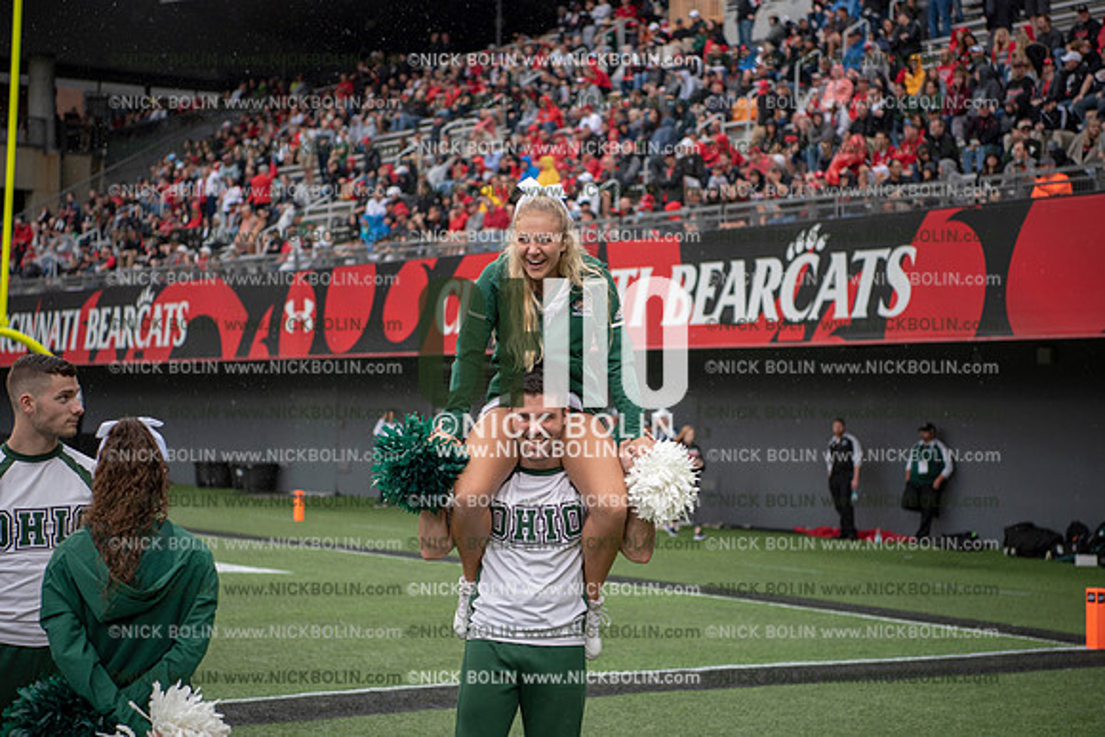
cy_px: 368
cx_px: 552
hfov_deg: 28.8
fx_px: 2149
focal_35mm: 70
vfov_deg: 19.5
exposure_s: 1/1000
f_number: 2.8
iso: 250
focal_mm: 70
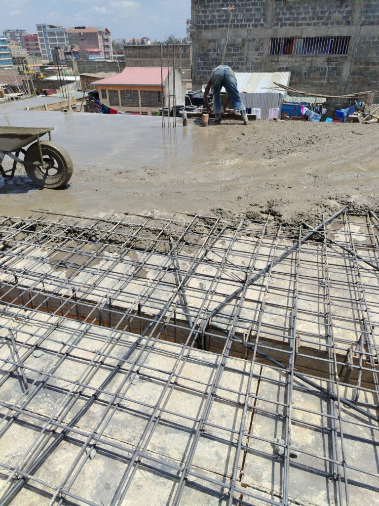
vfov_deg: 71.6
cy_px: 253
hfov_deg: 56.8
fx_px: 350
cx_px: 190
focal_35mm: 24
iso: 100
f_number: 1.75
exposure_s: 1/925
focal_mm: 5.25
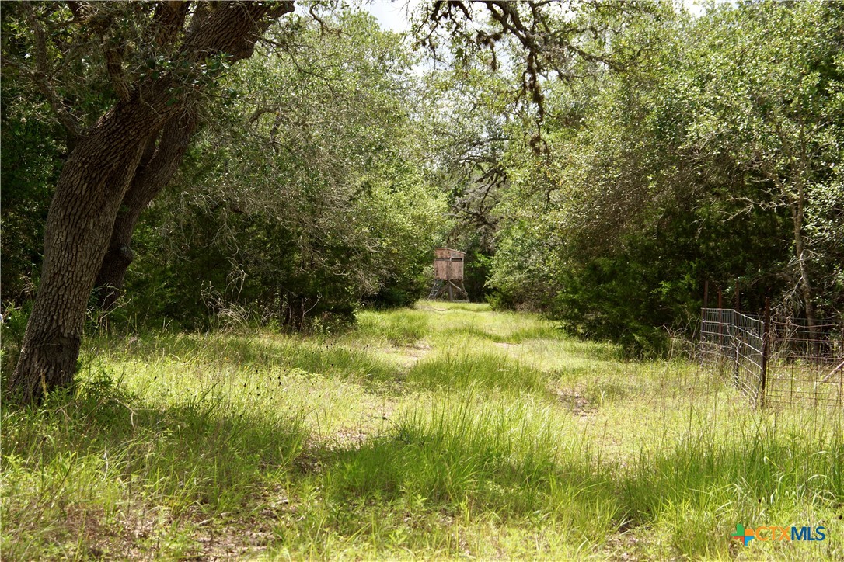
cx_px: 422
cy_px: 281
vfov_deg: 15.2
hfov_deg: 22.6
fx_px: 2110
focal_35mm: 90
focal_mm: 60
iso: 100
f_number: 8
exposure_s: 1/200
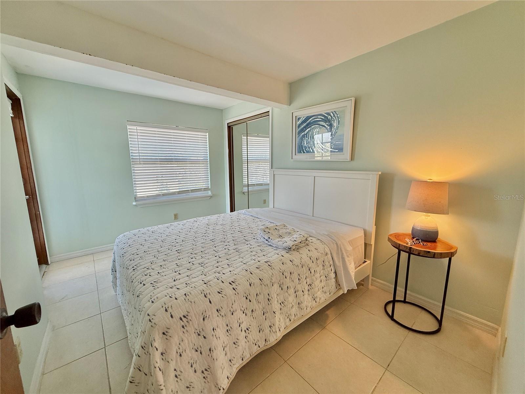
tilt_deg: -6.6
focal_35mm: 14
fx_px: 212
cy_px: 197
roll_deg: -0.3
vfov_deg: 85.7
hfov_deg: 102.1
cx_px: 262
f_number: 2.2
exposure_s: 1/120
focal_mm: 2.22
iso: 100
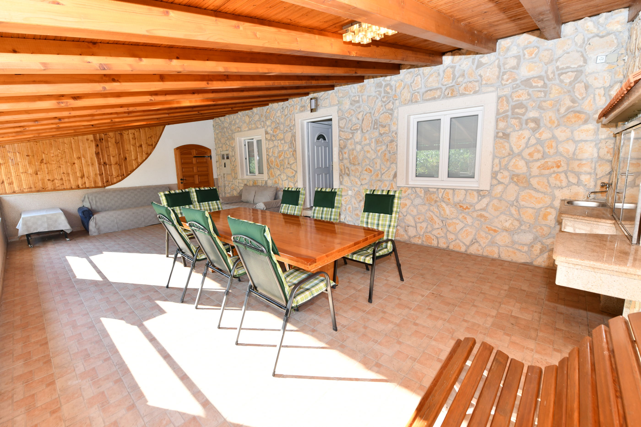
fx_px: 285
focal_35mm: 16
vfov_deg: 73.8
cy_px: 214
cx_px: 320
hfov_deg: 96.7
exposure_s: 1/125
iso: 500
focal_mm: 16
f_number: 5.6
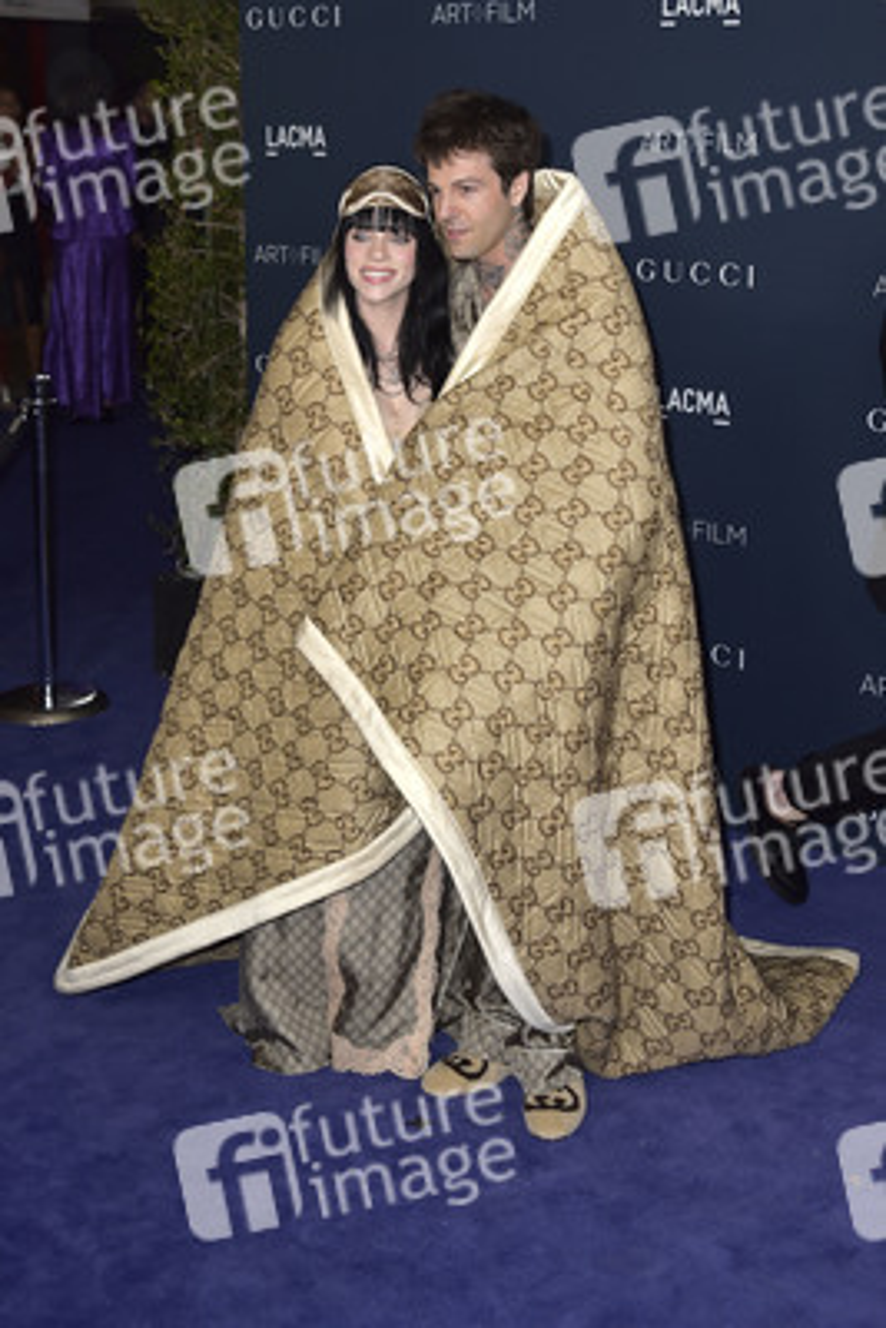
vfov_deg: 41.1
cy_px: 664
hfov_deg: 28.1
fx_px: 1770
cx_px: 443
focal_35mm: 48
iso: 800
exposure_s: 1/250
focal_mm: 48
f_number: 6.3
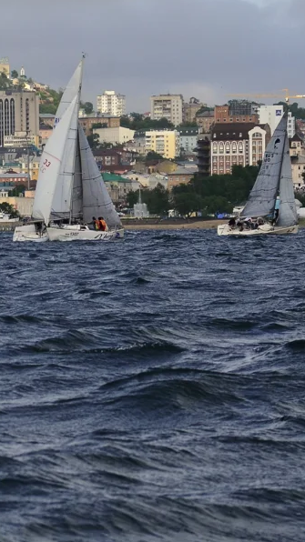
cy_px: 260
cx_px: 2
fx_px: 3712
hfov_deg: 4.7
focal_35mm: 258
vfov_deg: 8.4
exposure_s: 1/1000
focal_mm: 70
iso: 200
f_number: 8
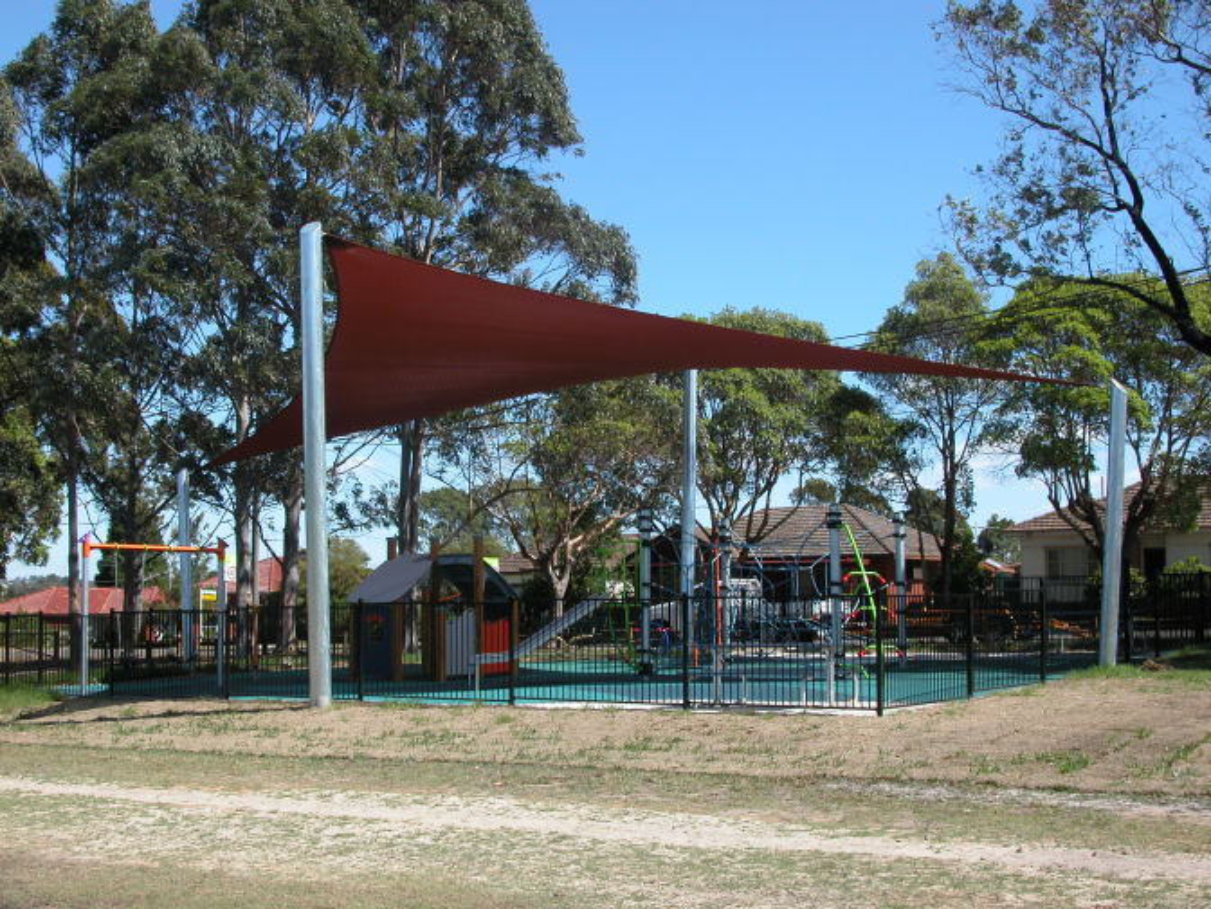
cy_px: 454
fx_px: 1749
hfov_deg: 38.2
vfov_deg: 29.1
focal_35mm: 50
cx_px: 606
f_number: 6
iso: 100
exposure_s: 1/251
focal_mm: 12.7
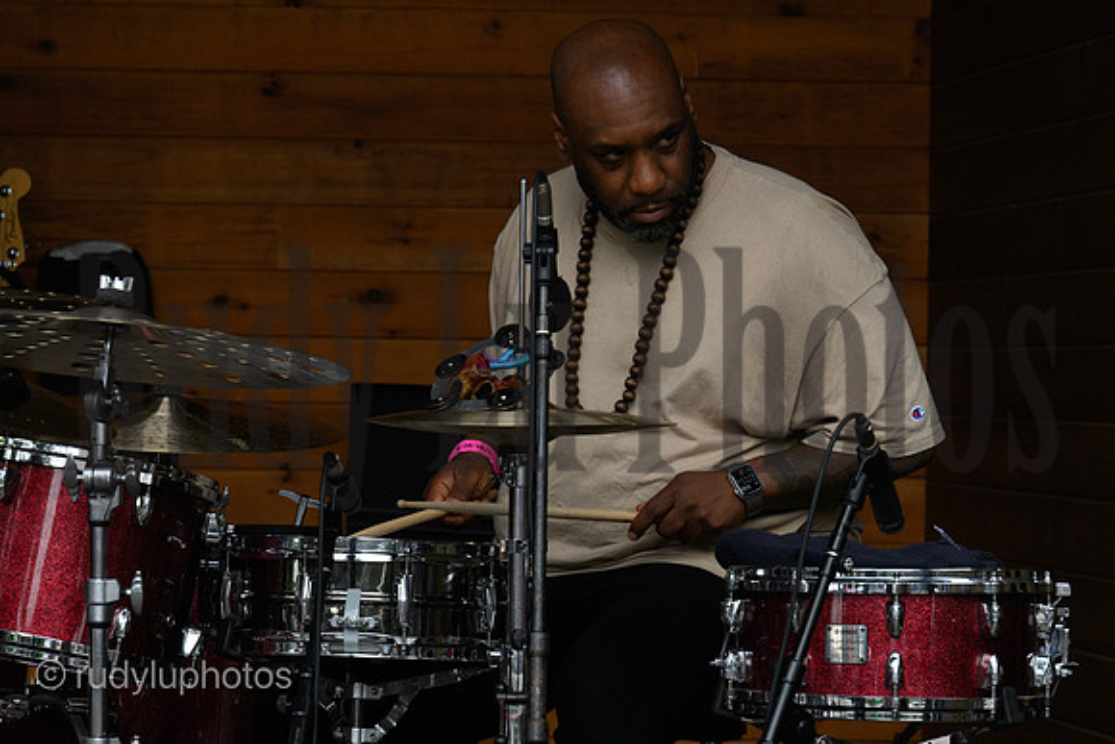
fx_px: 4275
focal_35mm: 138
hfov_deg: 14.9
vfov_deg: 9.9
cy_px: 372
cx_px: 558
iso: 1600
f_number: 6.3
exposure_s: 1/1600
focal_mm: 92
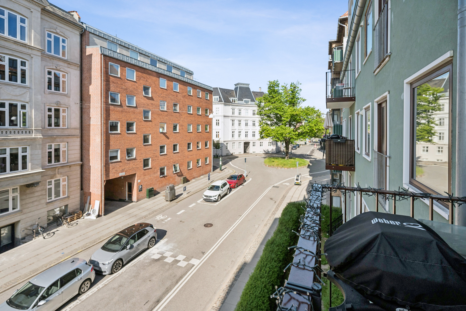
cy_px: 156
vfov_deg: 73.7
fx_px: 207
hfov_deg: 96.7
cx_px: 233
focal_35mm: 16
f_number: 6.3
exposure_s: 1/1600
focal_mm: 16
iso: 400
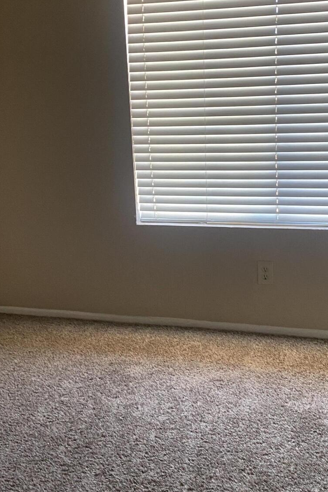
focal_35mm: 48
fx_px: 656
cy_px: 224
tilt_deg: -11.7
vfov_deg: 41.1
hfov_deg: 28.1
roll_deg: +3.5
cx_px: 163
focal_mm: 4.25
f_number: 1.8
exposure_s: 1/60
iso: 125
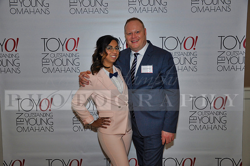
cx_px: 125
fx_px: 250
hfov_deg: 53.2
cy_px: 83
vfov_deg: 36.8
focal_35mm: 36
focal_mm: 24
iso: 200
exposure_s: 1/60
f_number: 4
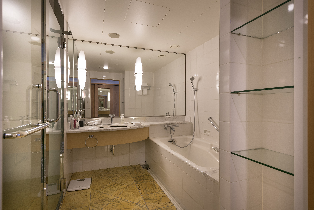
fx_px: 157
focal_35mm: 18
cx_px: 153
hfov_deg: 90.0
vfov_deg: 67.4
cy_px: 103
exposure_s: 1/3
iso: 200
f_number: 8
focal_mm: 17
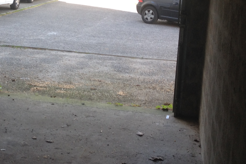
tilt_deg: -14.0
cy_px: 54
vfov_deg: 18.6
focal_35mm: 73
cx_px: 42
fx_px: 499
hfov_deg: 27.1
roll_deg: -1.4
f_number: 2.4
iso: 50
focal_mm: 4.28
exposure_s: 1/123
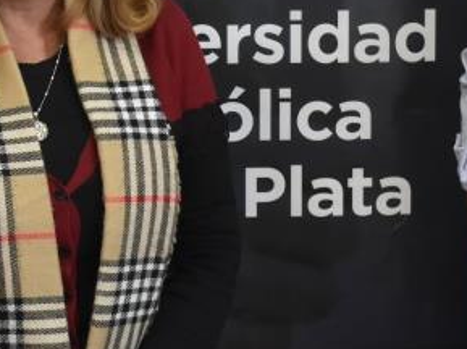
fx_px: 2344
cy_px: -12
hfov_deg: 11.4
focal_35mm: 174
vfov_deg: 8.5
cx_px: 223
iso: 1600
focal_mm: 34
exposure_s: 1/160
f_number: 6.3
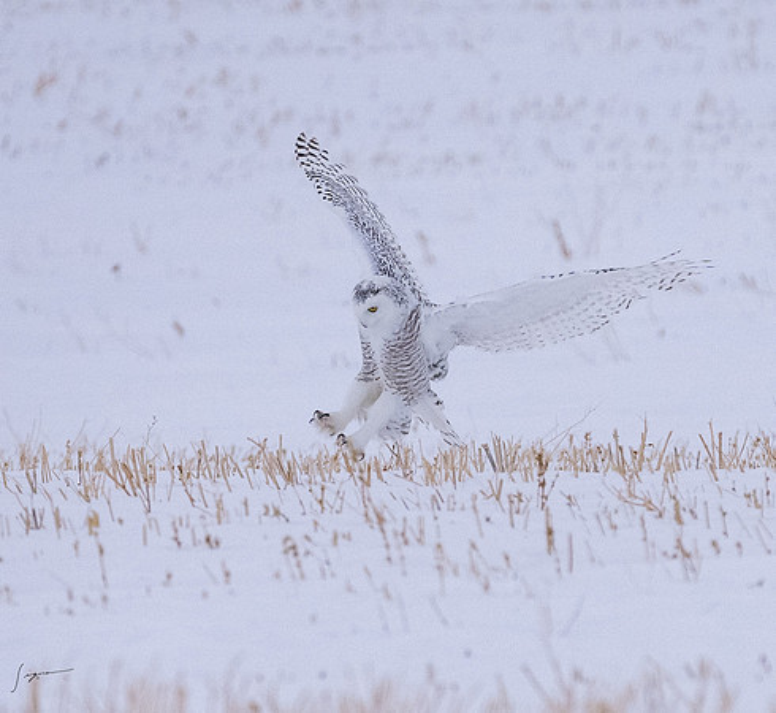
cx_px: 676
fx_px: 27029
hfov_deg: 1.6
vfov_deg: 1.5
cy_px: 666
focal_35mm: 1110
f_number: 5.3
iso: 2800
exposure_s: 1/2000
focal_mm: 300
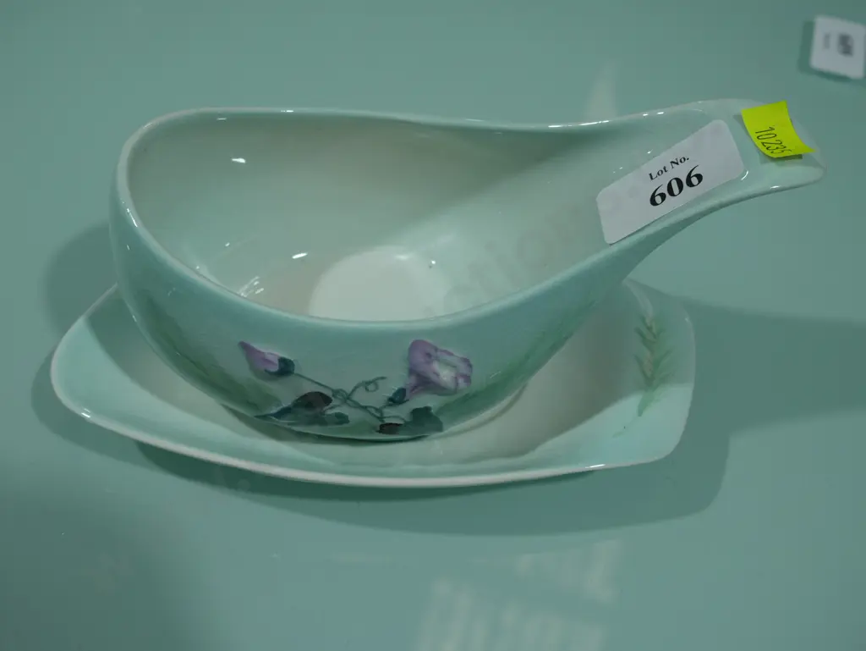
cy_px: 326
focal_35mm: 40
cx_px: 433
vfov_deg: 36.0
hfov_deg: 46.8
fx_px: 1001
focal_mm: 20
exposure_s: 1/125
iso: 200
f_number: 5
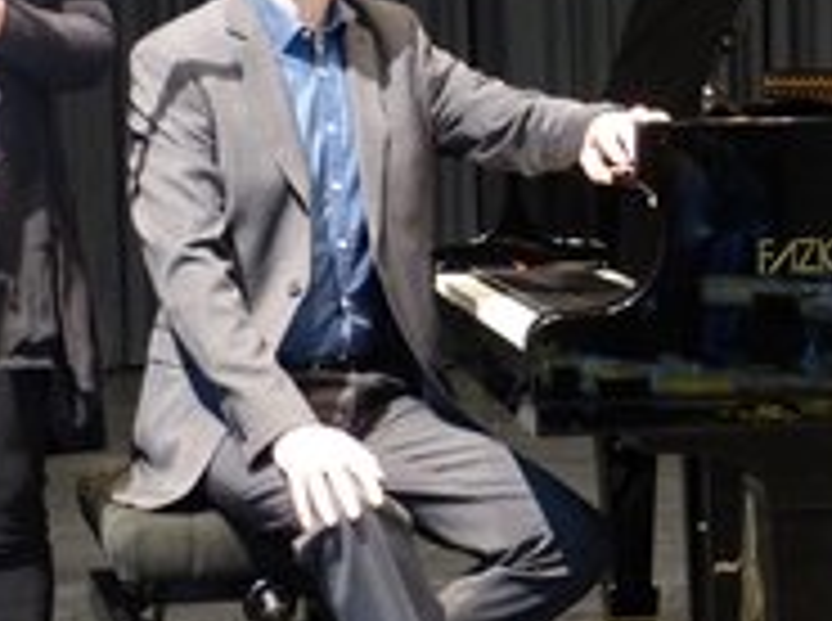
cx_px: 621
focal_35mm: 117
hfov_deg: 16.8
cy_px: 248
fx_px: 2807
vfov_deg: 12.6
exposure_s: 1/10
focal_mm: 9.8
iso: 400
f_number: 2.8
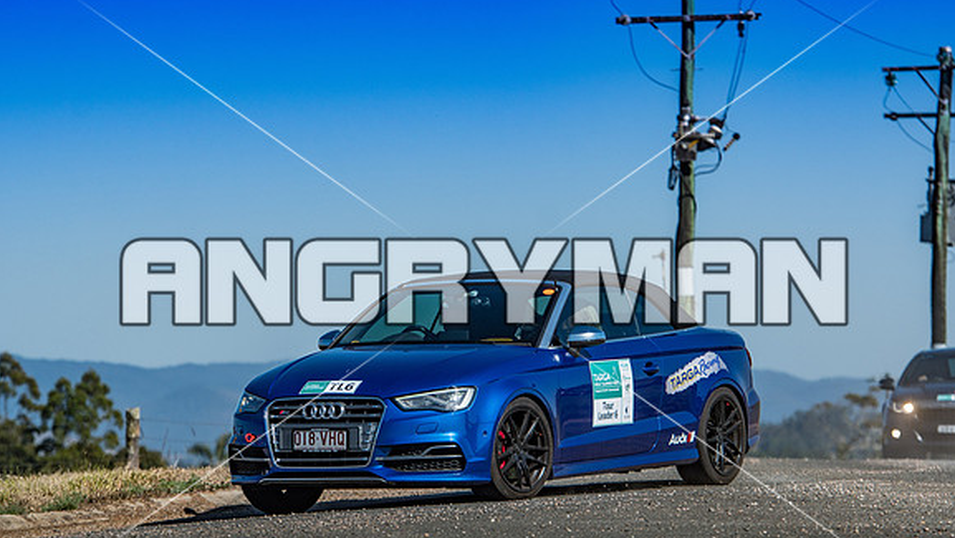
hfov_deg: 9.4
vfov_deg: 5.3
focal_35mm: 229
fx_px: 5801
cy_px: 282
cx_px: 478
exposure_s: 1/2500
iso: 100
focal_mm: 145
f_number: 4.5
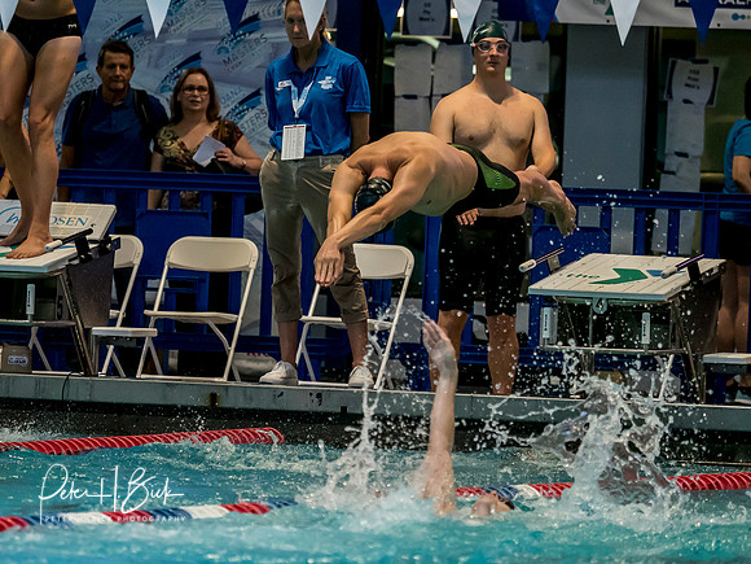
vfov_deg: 3.9
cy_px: 277
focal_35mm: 383
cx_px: 352
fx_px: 8313
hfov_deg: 5.2
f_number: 2.8
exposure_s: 1/1000
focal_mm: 150
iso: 3200
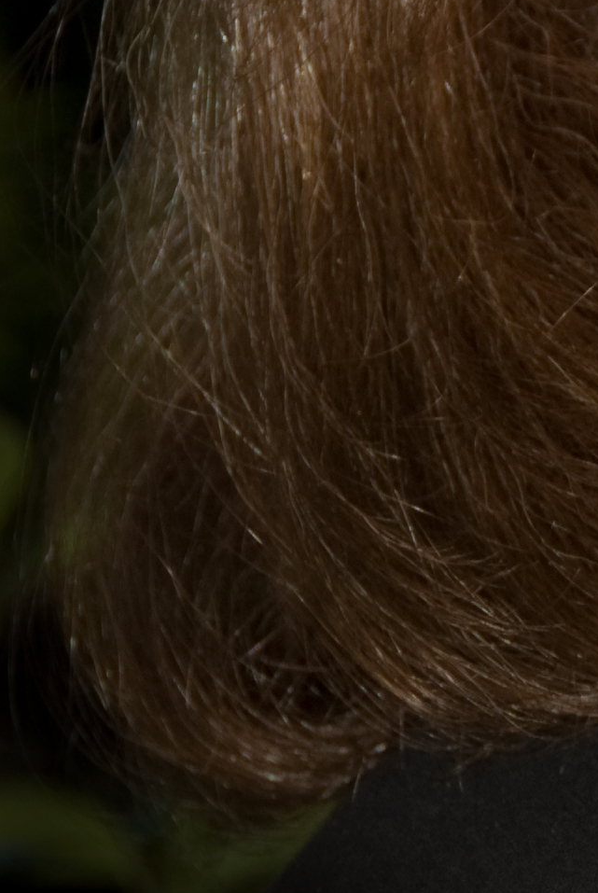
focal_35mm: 789
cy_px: 305
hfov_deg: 1.7
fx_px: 19594
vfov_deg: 2.6
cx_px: 1177
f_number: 5.6
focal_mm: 130
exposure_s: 1/60
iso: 125
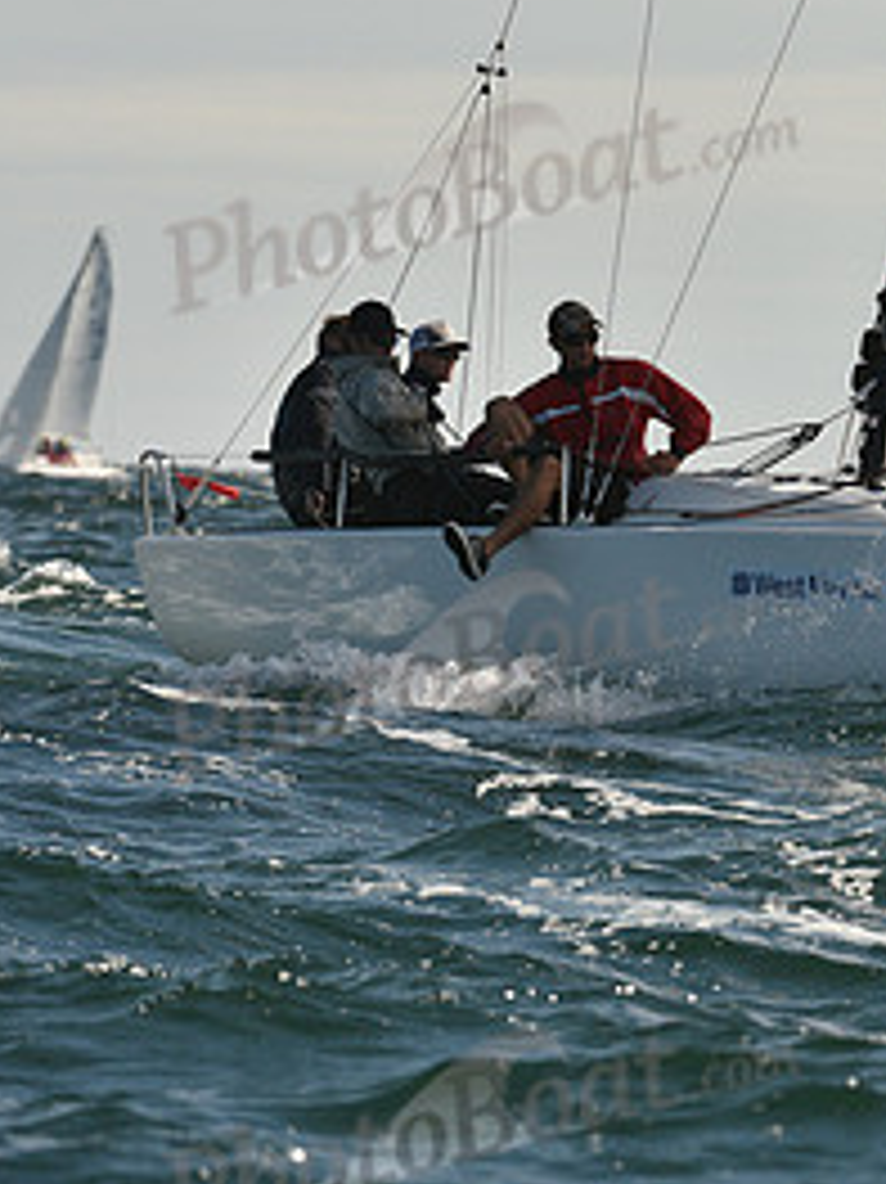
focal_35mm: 573
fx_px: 19571
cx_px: 1034
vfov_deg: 3.5
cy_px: 367
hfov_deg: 2.6
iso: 250
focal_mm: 270
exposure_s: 1/1250
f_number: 7.1
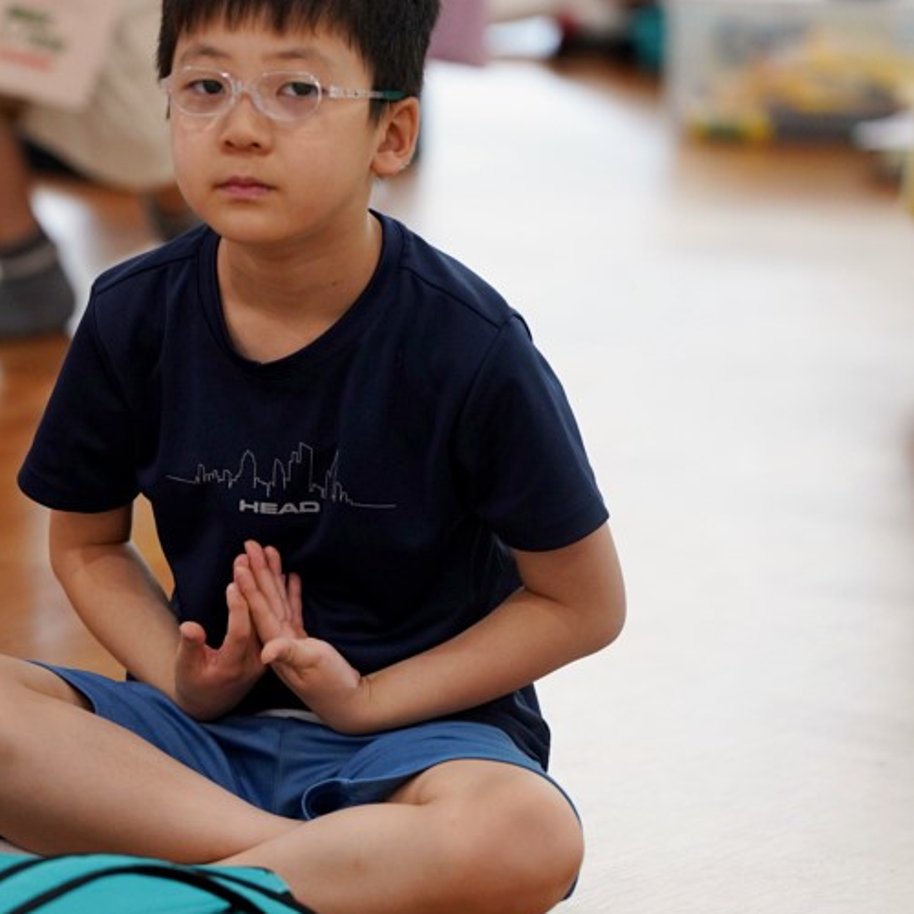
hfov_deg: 5.7
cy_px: 448
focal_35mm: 306
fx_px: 9141
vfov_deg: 5.7
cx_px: 250
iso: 1600
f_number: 3.5
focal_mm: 200
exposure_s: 1/250
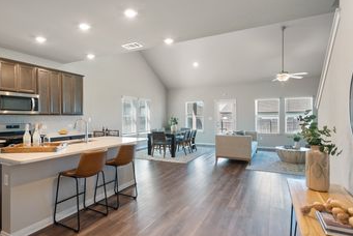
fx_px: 216
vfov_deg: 57.3
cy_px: 119
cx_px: 156
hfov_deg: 78.2
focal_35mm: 22
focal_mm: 15
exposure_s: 1/3
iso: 400
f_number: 8
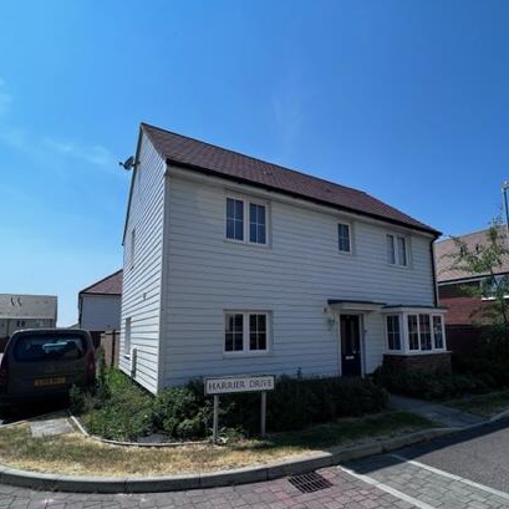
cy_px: 294
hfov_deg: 80.6
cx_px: 273
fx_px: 299
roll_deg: +1.0
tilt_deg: +7.6
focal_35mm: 18
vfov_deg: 80.2
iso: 32
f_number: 1.8
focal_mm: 1.57
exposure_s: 1/1357
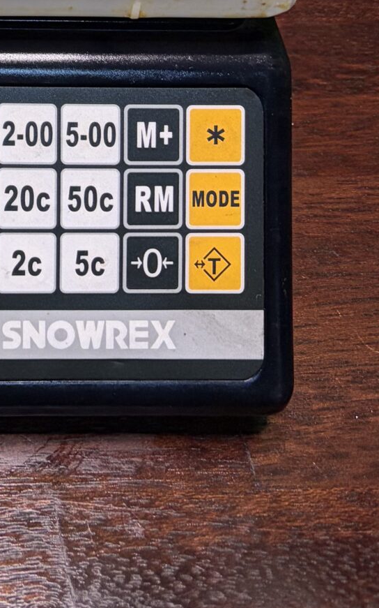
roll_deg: -3.9
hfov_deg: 14.8
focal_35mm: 81
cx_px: -217
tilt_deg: -42.0
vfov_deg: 22.8
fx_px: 1339
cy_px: -180
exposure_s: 1/100
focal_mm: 5.96
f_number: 1.6
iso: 125
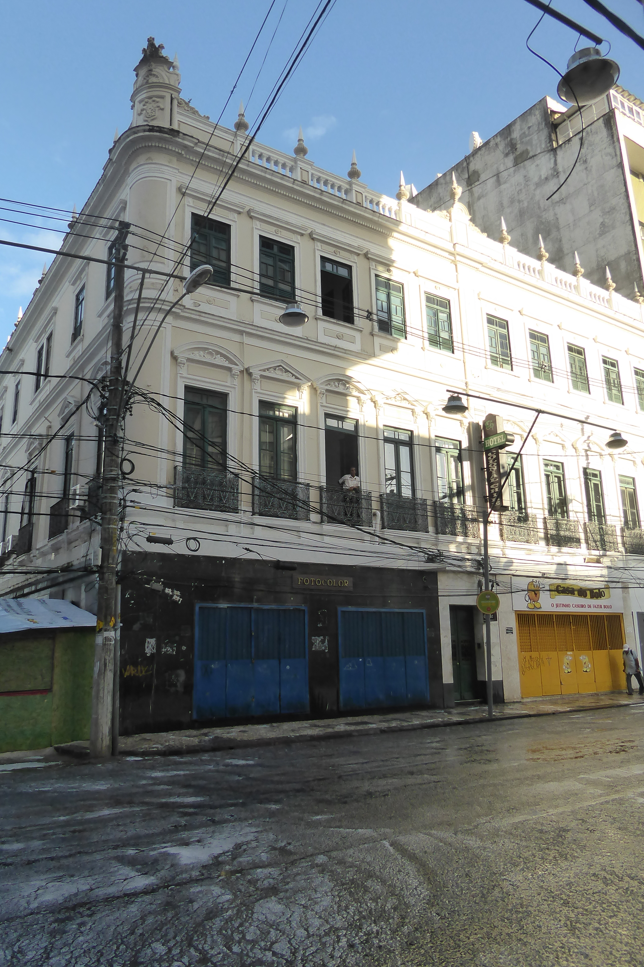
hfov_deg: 47.9
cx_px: 312
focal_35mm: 27
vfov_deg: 67.4
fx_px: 724
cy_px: 476
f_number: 3.3
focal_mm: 4.3
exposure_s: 1/400
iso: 160
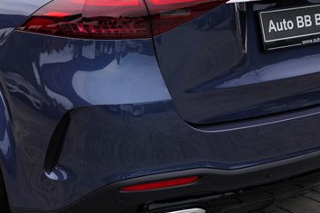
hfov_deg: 24.1
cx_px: 126
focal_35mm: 84
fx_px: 747
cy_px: 41
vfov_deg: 16.1
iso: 100
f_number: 5.6
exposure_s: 1/125
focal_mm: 29
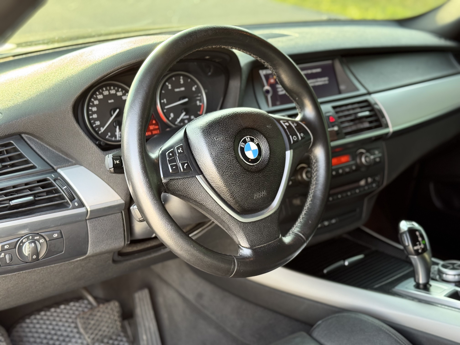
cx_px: 230
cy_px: 172
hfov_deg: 39.7
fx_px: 638
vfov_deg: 30.3
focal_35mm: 48
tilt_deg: -21.8
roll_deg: -0.7
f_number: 1.78
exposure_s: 1/60
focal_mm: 6.76
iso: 125
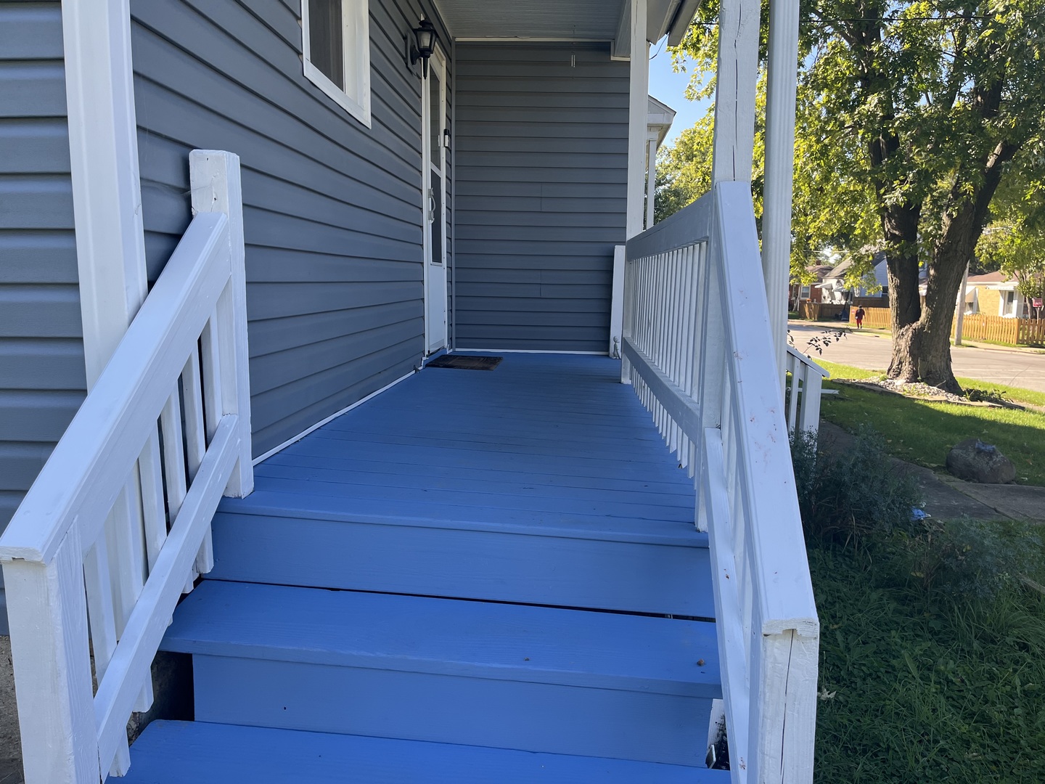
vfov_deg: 53.1
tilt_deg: -8.6
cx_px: 522
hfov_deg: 67.3
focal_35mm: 26
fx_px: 785
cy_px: 392
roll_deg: -0.5
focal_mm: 5.1
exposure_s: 1/532
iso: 50
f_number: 1.6
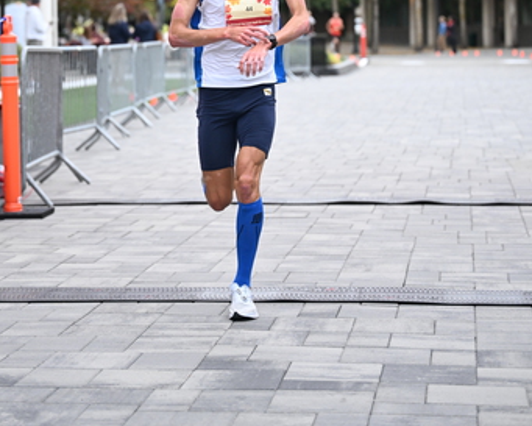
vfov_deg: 14.3
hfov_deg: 18.1
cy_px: 6
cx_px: 249
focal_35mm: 106
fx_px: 1669
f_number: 2.8
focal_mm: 70
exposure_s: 1/800
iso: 1600
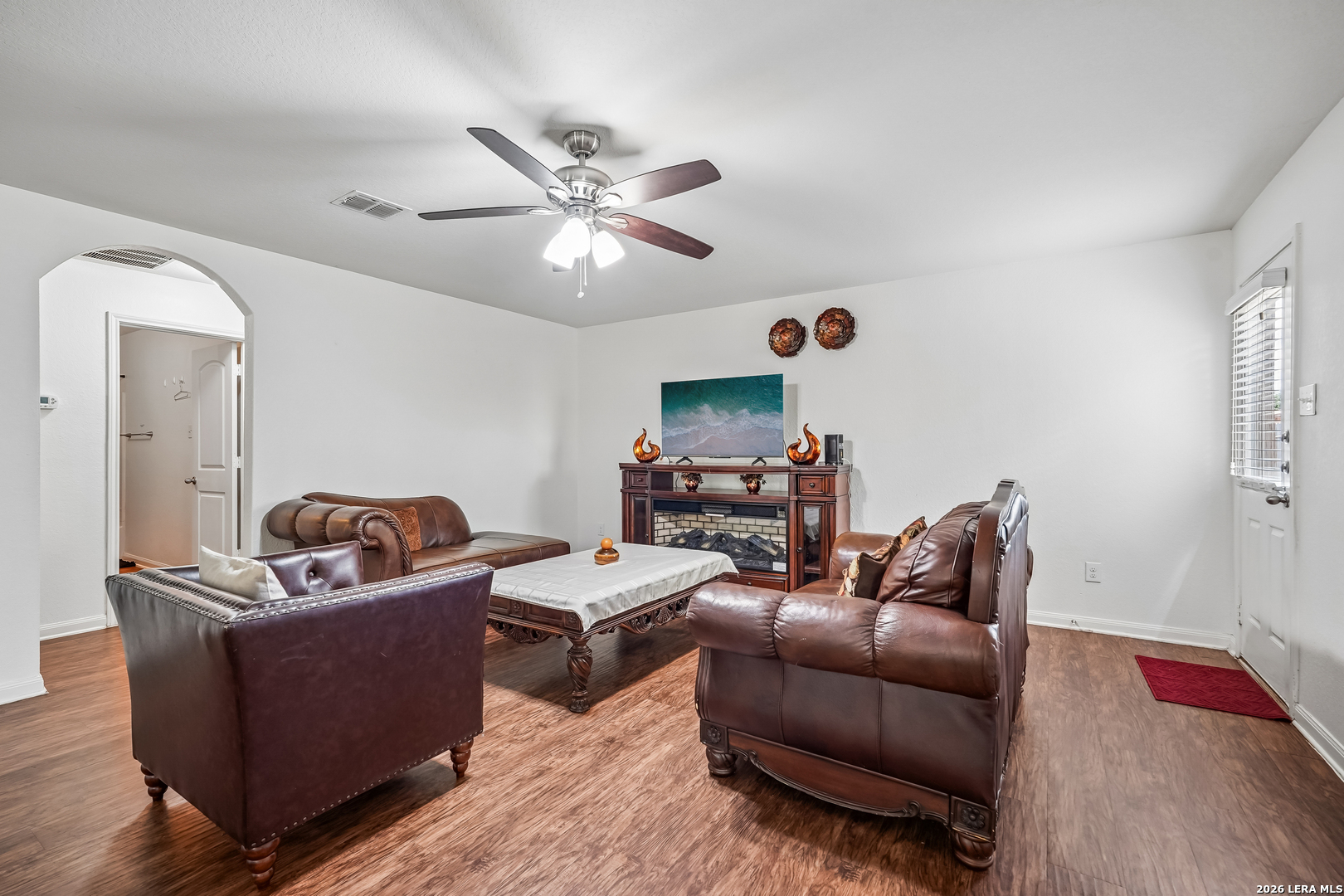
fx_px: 597
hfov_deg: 96.7
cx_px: 672
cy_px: 448
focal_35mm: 16
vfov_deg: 73.7
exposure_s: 1/5
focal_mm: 16
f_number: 8
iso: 400
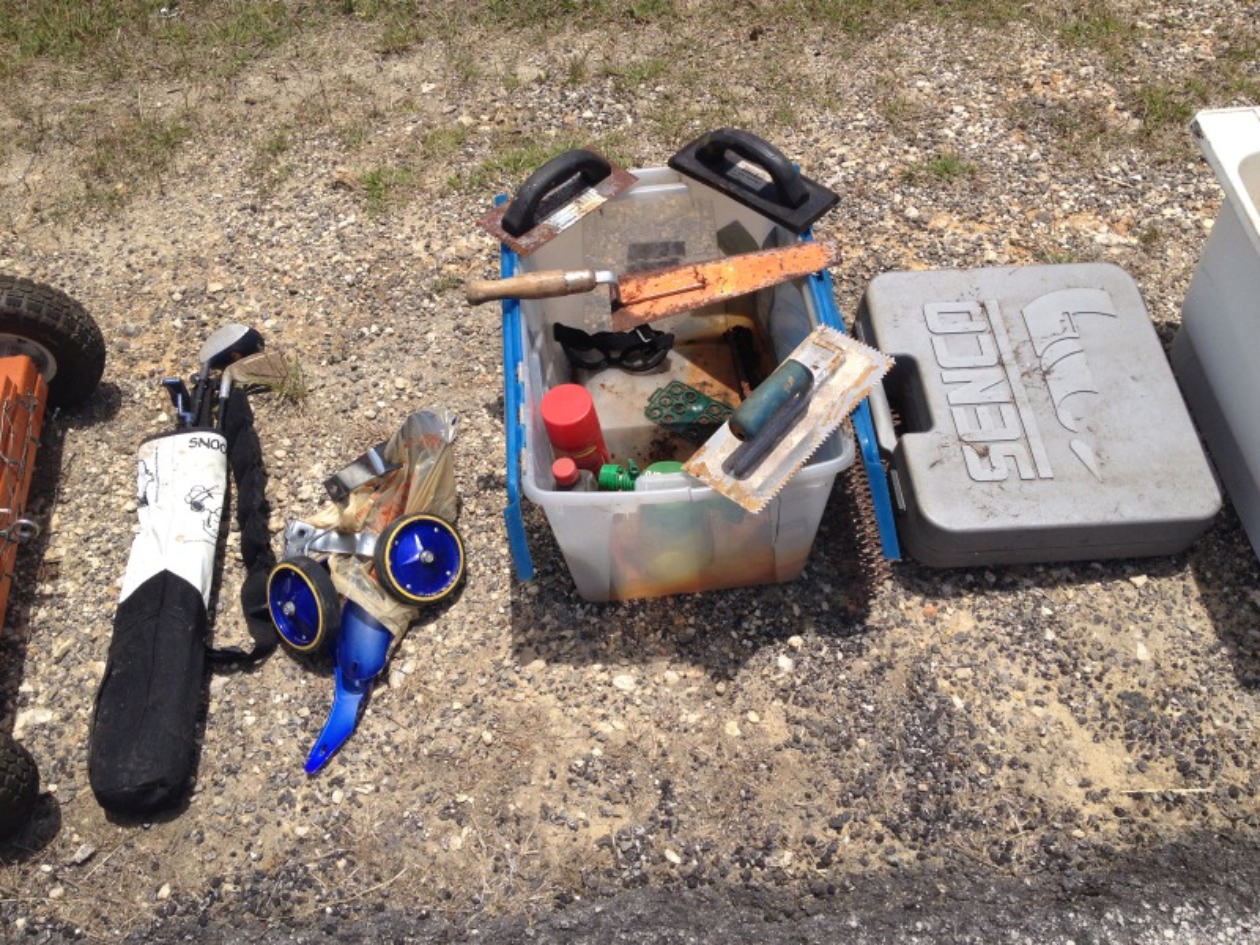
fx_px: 1274
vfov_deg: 40.7
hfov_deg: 52.6
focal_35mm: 35
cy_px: 472
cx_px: 630
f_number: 2.4
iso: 50
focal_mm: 4.28
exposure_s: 1/1972
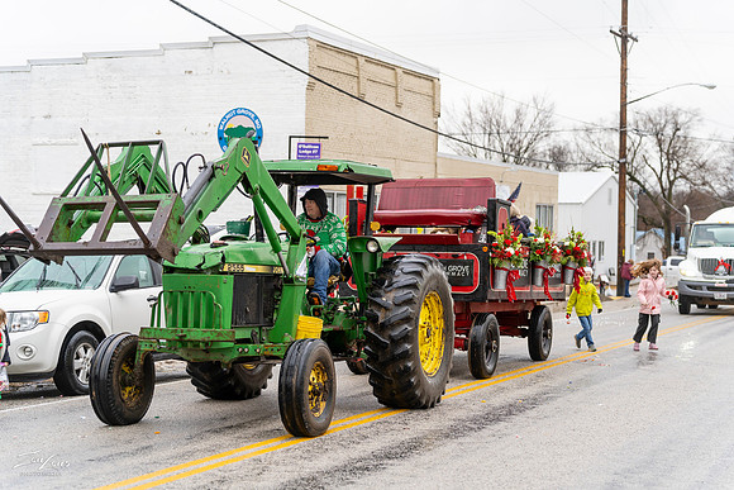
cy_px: 245
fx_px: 1244
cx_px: 367
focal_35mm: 61
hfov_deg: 32.9
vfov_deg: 22.3
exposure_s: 1/640
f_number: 2.8
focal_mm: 61
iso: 320
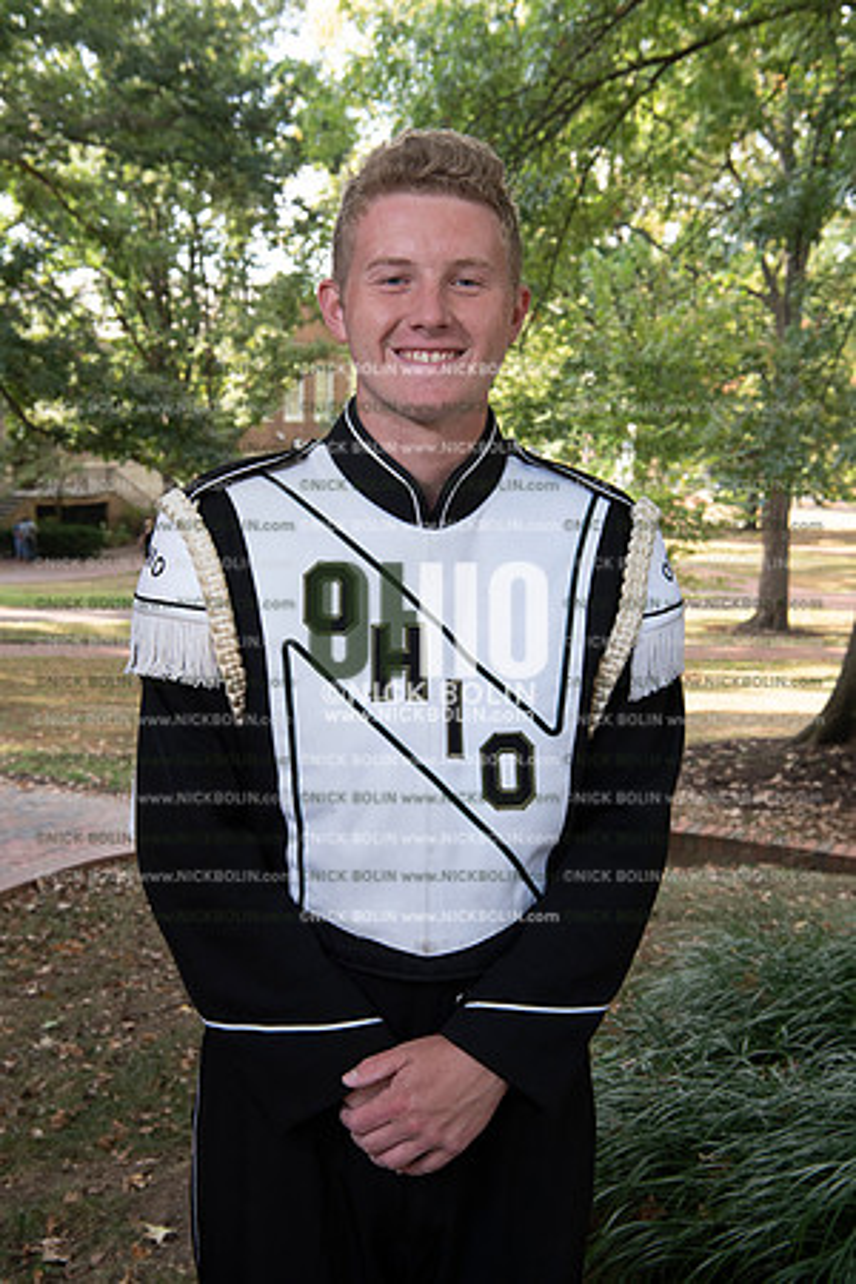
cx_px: 428
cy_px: 642
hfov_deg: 30.5
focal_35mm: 44
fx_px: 1569
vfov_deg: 44.5
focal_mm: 44
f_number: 8
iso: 800
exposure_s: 1/100
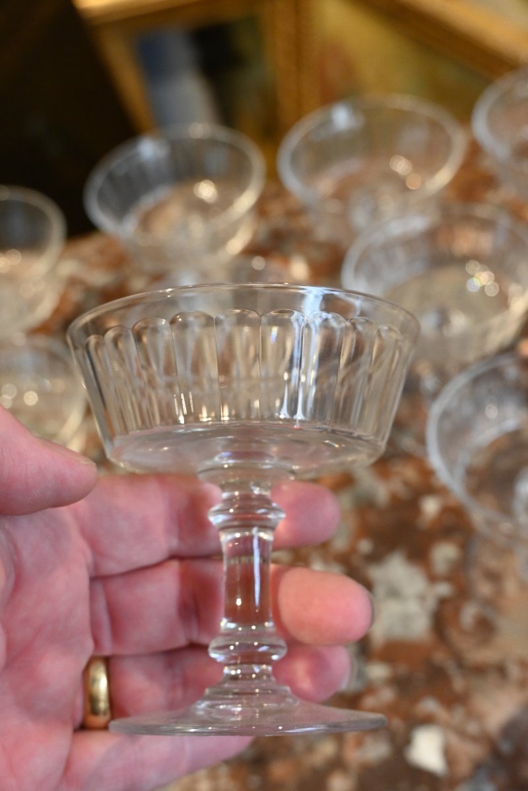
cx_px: 264
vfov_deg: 38.9
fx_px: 1122
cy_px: 396
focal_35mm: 51
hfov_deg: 26.5
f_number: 6.3
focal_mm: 34
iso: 2500
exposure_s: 1/50
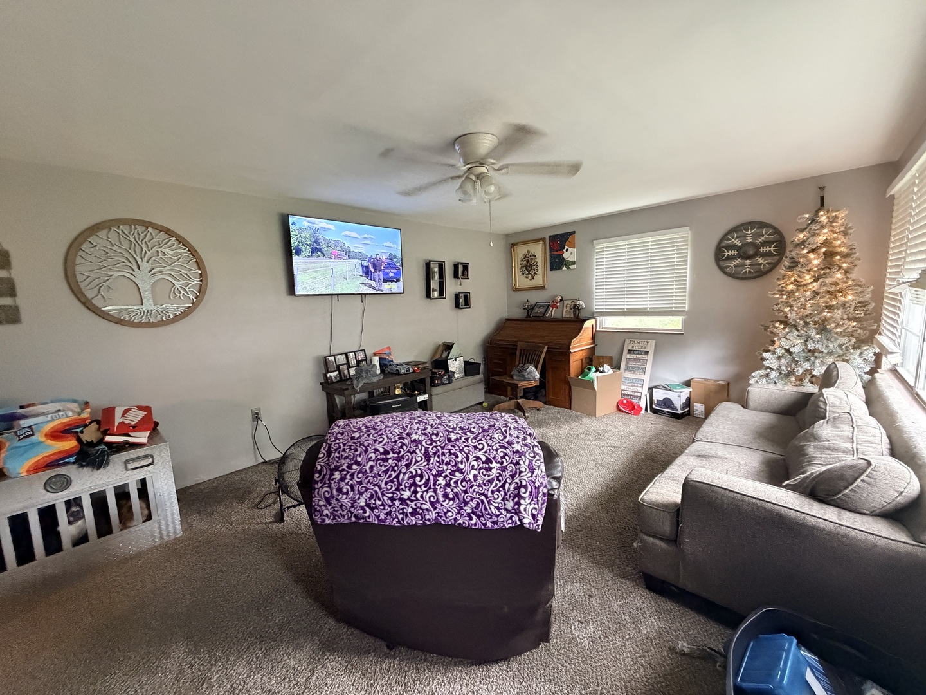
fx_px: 375
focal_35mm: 14
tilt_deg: -6.3
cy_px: 348
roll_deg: +3.0
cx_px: 463
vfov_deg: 85.7
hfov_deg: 102.1
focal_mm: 2.22
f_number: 2.2
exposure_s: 1/60
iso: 800
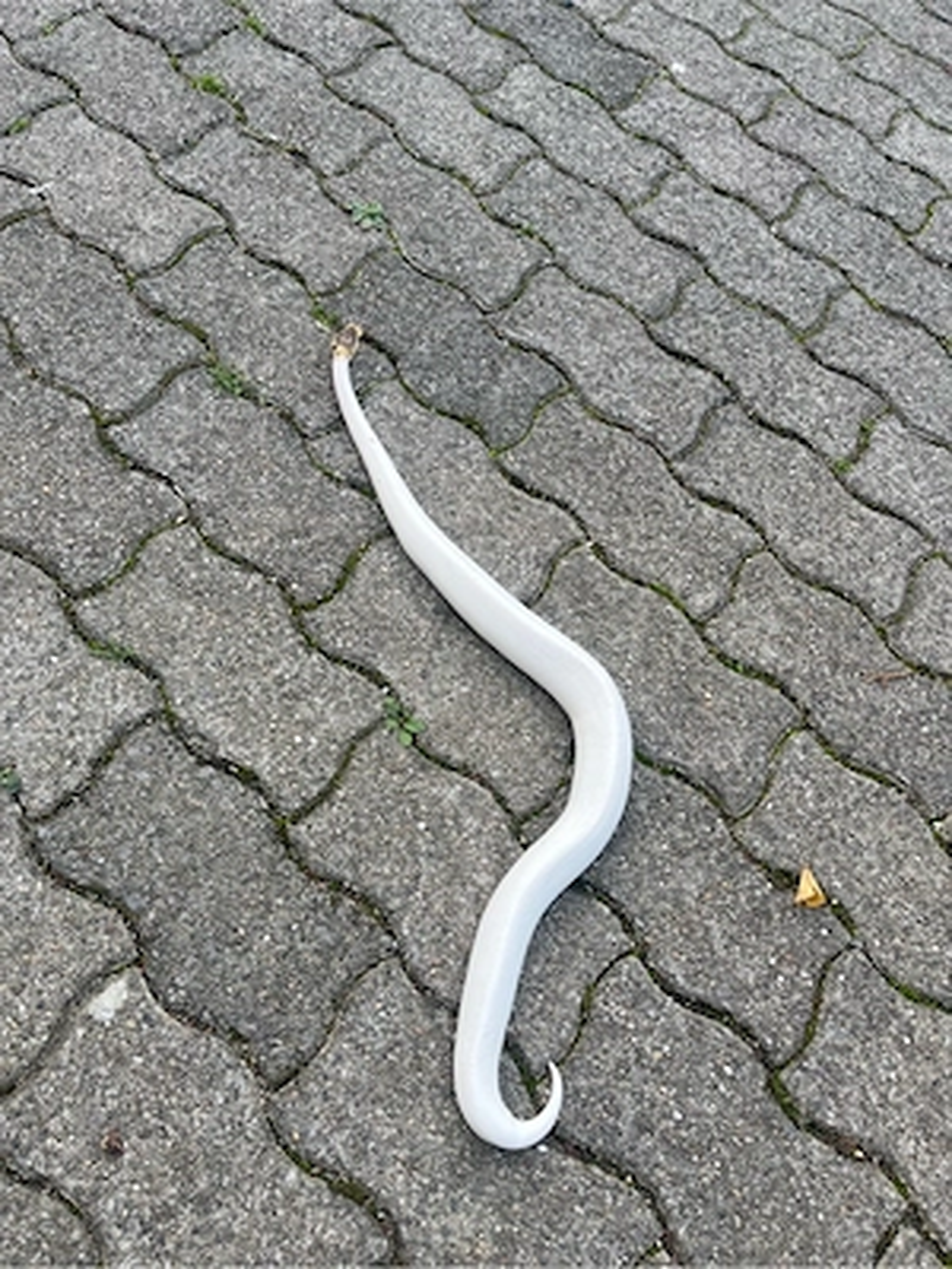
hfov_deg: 53.1
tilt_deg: -62.5
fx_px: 953
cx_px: 476
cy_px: 634
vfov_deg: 67.3
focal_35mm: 26
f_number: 1.6
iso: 50
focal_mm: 5.1
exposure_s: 1/502
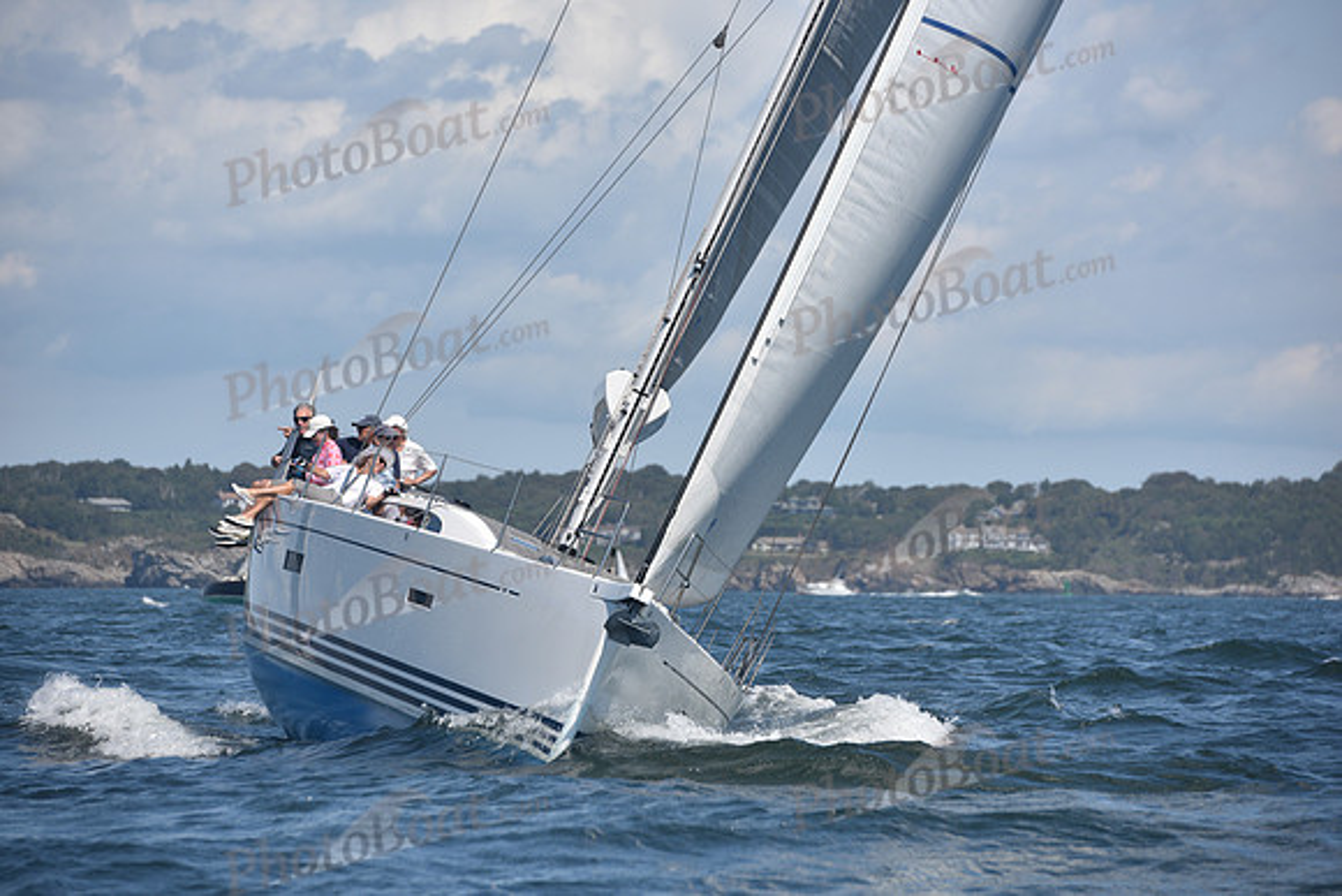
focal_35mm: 200
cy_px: 448
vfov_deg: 6.9
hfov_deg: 10.3
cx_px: 671
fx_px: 7457
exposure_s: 1/1000
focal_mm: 200
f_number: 6.3
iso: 250
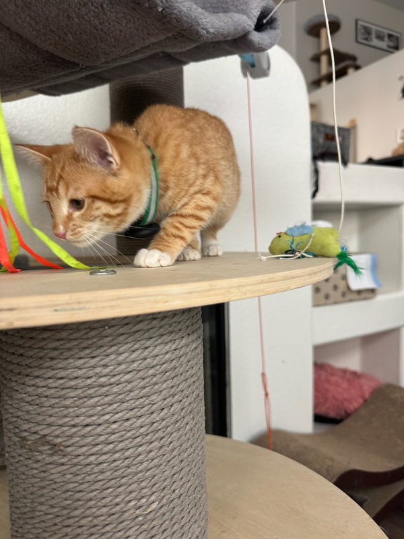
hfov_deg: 56.8
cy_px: 270
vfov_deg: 71.6
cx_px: 202
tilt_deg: -3.8
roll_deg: +1.8
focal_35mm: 24
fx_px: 373
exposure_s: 1/80
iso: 200
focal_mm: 6.76
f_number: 1.78
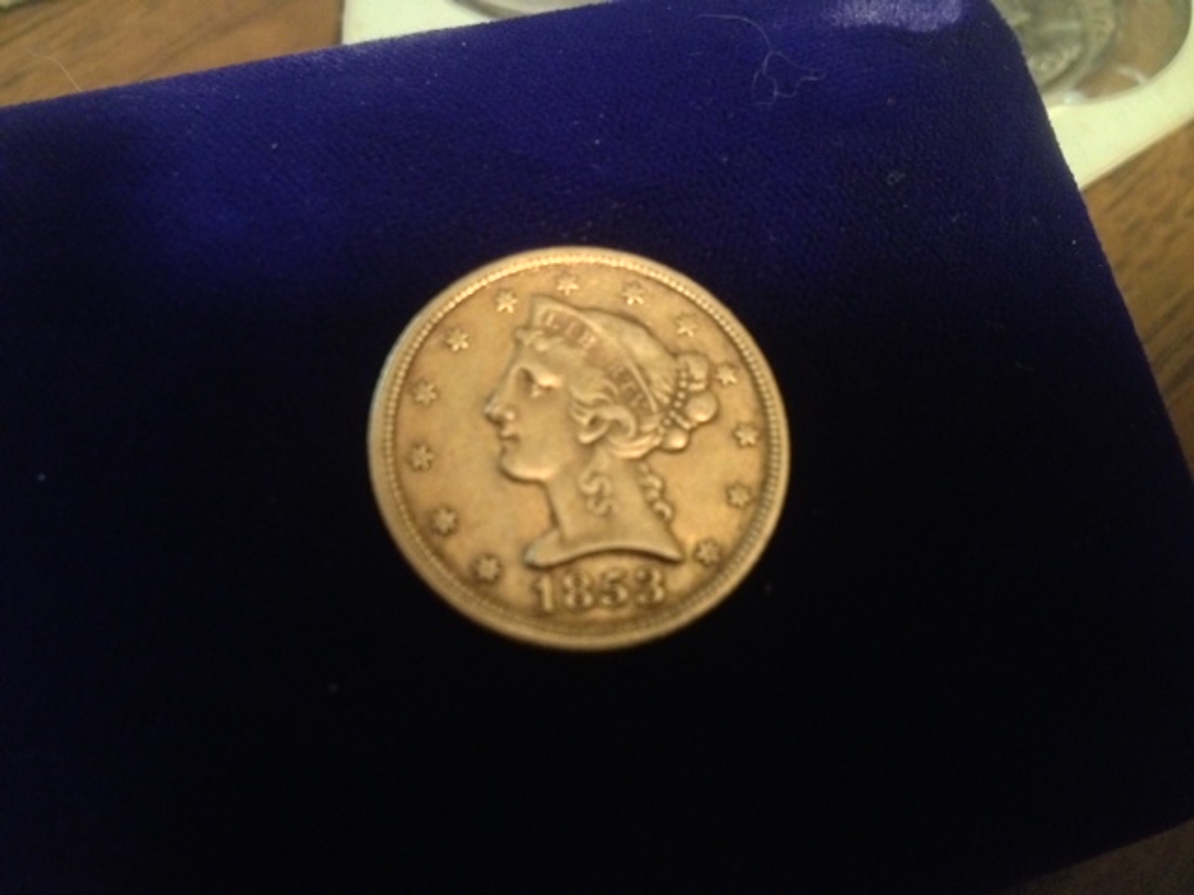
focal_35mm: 35
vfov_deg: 40.7
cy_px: 448
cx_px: 597
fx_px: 1207
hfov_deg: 52.6
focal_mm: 4.28
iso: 800
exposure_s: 1/15
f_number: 2.4
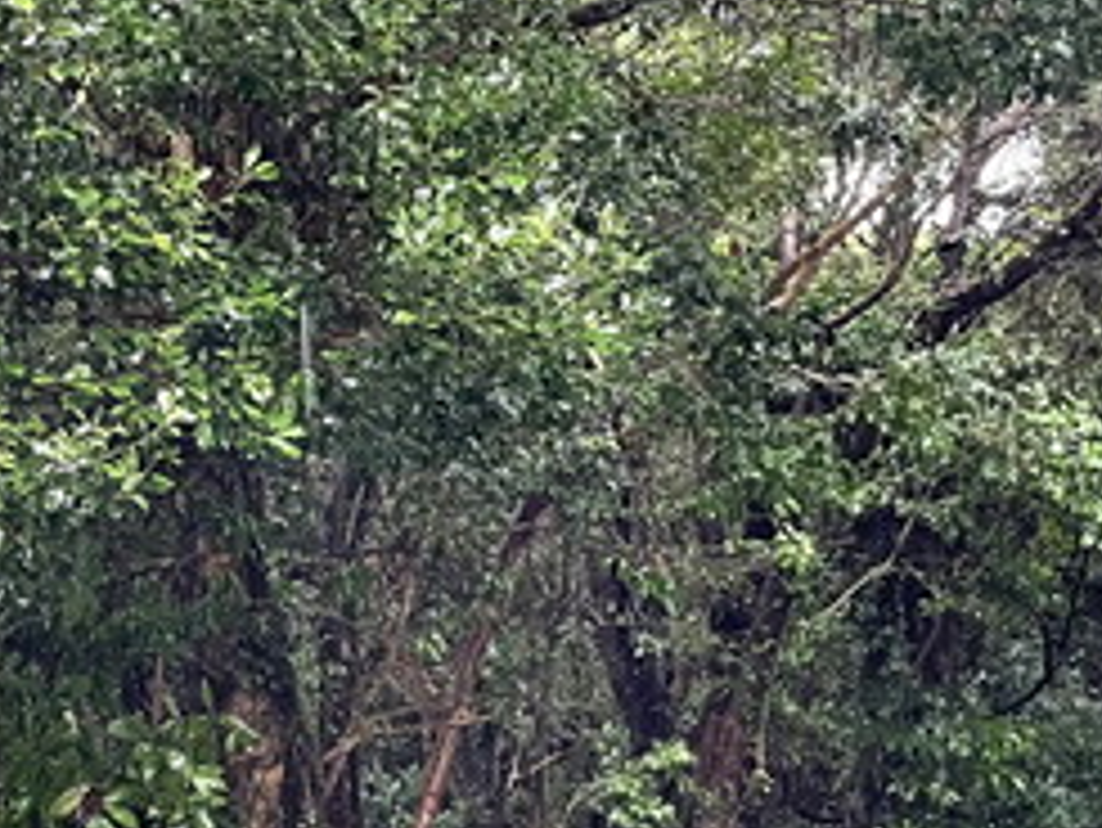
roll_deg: +3.3
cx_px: 355
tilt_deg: +11.9
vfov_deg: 20.9
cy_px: 614
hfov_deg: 27.6
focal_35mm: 70
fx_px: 2230
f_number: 1.6
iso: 320
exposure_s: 1/60
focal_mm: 4.2
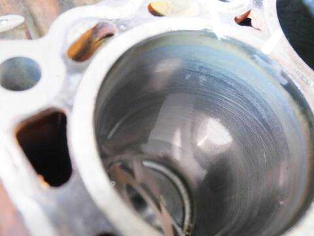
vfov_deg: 44.2
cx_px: 157
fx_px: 290
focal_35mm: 32
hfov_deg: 56.8
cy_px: 118
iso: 1600
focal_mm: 16
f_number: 4
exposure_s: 1/60
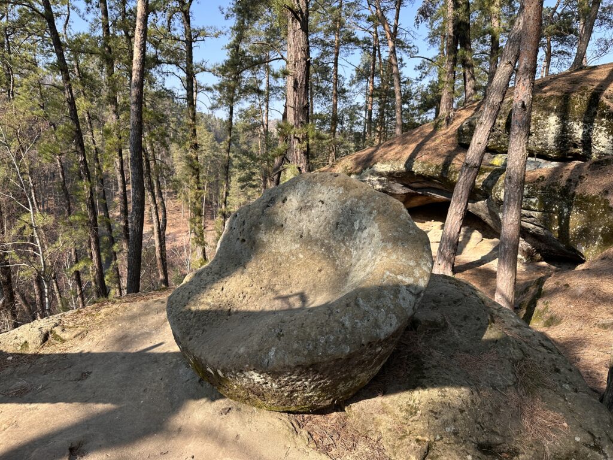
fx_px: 425
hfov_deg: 71.6
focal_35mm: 24
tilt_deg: -9.0
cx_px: 306
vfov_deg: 56.8
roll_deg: -1.6
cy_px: 230
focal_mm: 6.86
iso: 80
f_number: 1.78
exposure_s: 1/1131
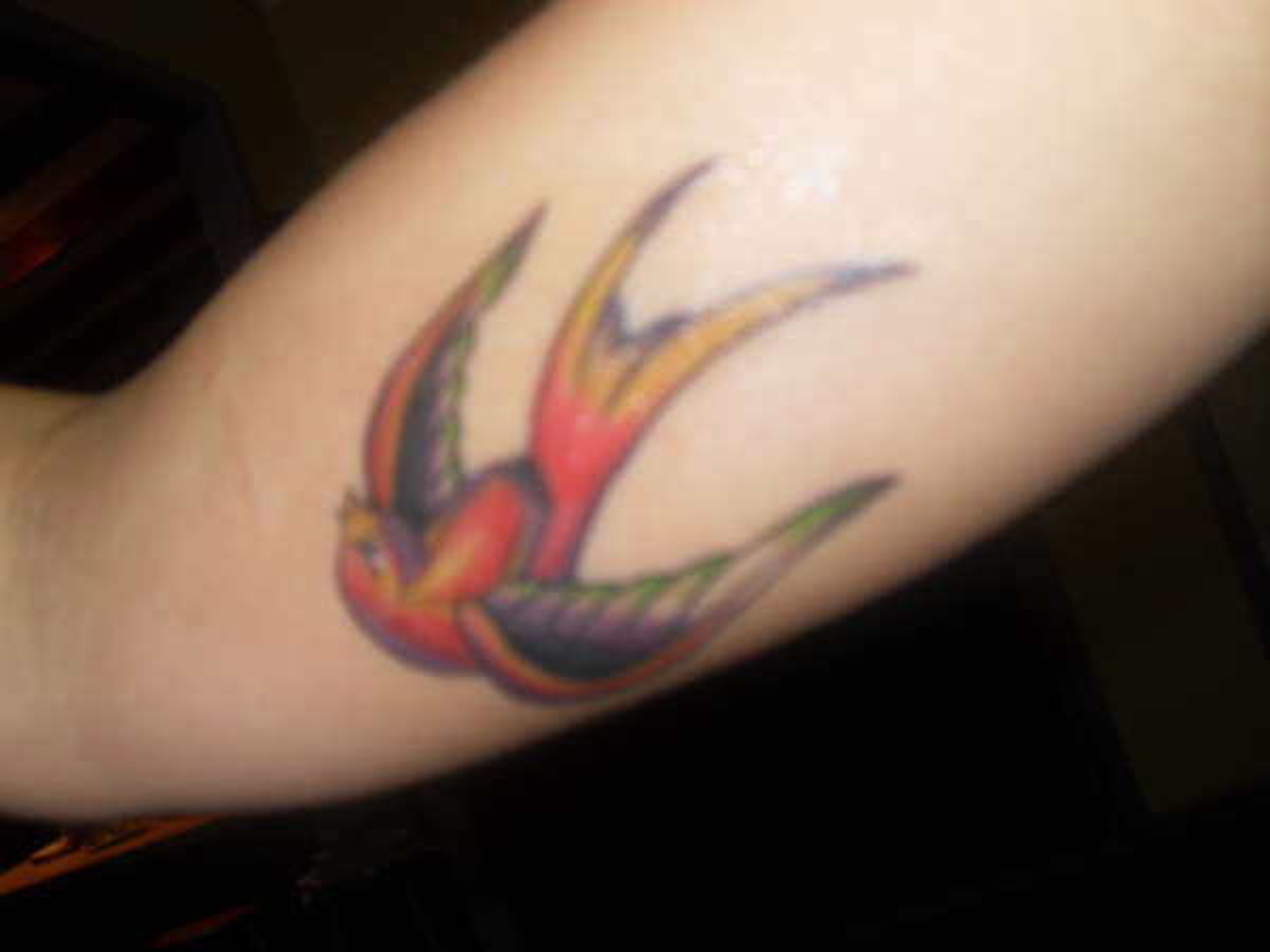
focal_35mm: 37
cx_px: 635
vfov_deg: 38.7
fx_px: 1357
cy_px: 476
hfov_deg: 50.1
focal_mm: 6.3
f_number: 2.8
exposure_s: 1/45
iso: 100
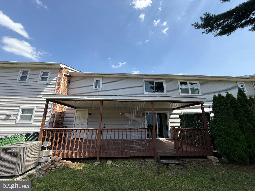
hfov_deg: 102.1
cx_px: 128
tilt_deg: +16.0
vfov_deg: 85.7
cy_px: 96
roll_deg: -0.6
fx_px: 103
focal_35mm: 14
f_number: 2.2
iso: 50
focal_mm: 2.22
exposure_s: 1/888
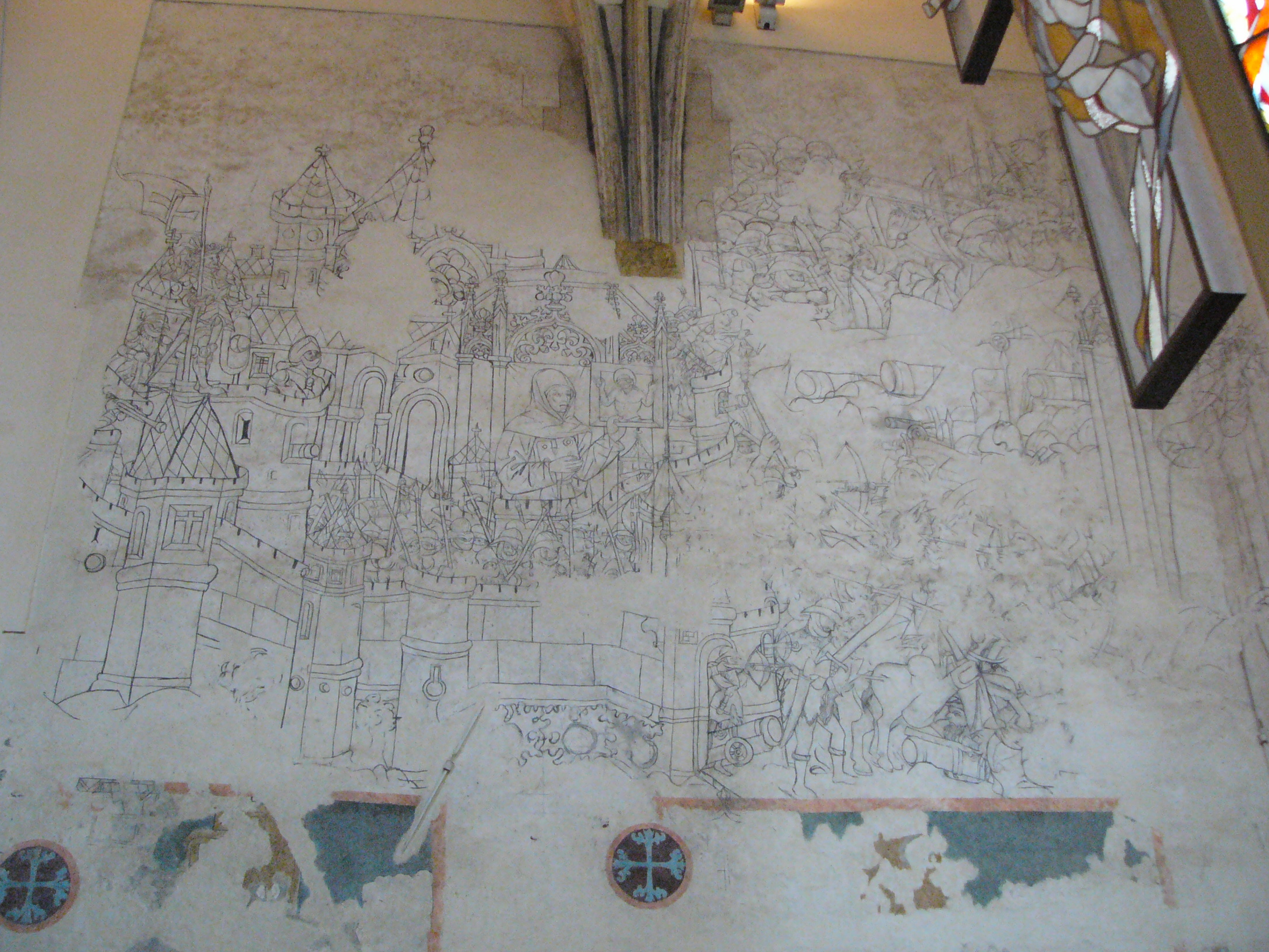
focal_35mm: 38
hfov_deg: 49.0
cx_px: 648
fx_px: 1393
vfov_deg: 37.7
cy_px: 452
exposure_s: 1/40
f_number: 2.8
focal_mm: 6
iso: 400
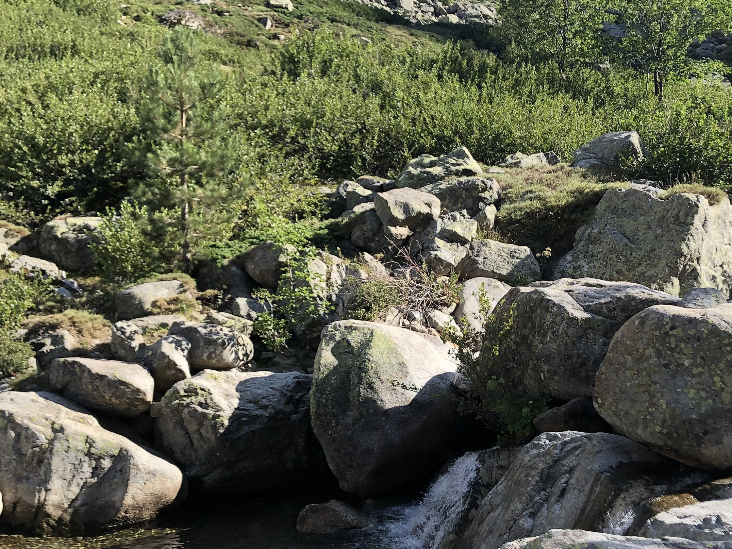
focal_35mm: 50
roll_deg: -0.6
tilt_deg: -5.2
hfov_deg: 38.2
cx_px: 391
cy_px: 317
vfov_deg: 29.1
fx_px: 1057
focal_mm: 4
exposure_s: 1/639
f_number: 1.8
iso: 20
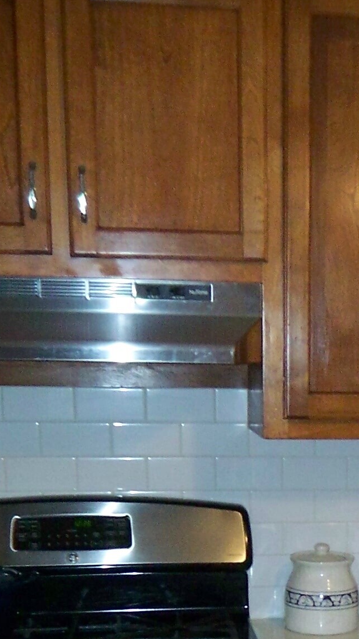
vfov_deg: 30.1
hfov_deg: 17.5
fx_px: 1134
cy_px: 574
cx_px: 366
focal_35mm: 67
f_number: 2.8
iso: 200
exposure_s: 1/30
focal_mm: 3.8
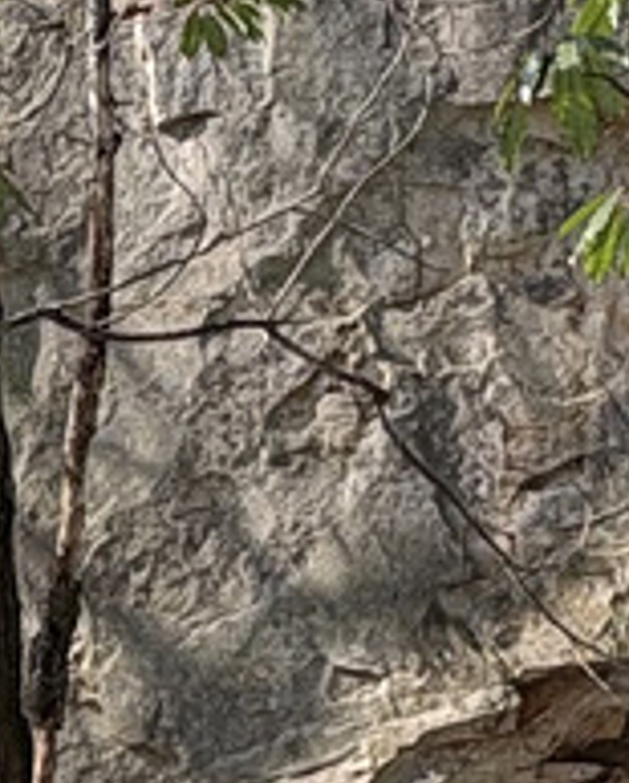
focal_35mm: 113
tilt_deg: +17.9
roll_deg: +0.5
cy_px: 239
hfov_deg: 13.6
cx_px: 77
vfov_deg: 16.9
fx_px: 2623
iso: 40
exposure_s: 1/438
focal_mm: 2.22
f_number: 2.2
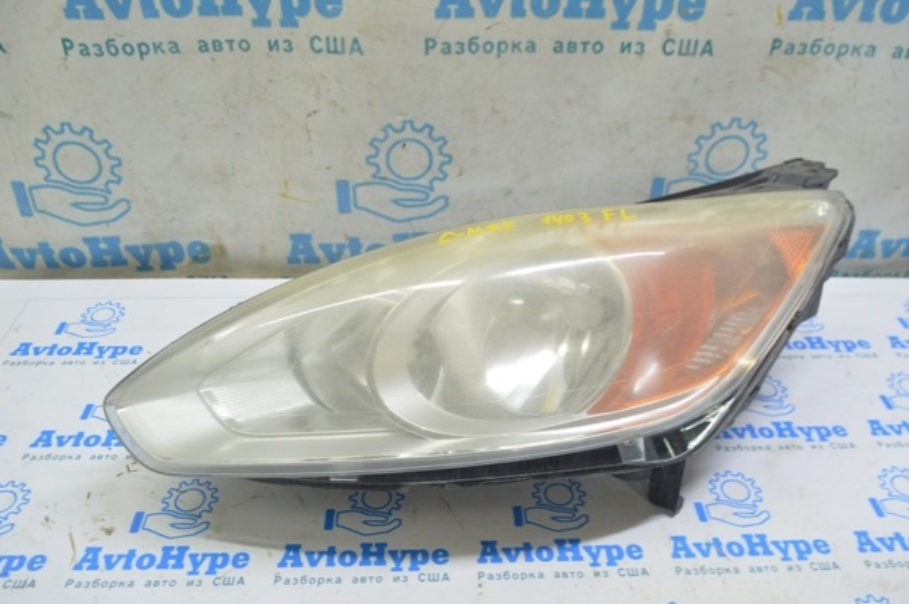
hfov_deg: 60.3
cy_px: 308
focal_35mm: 31
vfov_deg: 42.2
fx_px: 782
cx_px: 463
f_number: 5.6
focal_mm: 20
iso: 400
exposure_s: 1/20
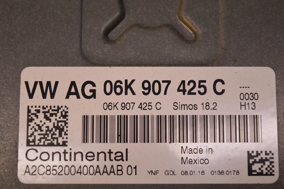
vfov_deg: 16.5
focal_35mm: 82
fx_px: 650
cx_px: 142
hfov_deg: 24.6
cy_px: 94
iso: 1600
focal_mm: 55
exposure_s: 1/500
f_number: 5.6
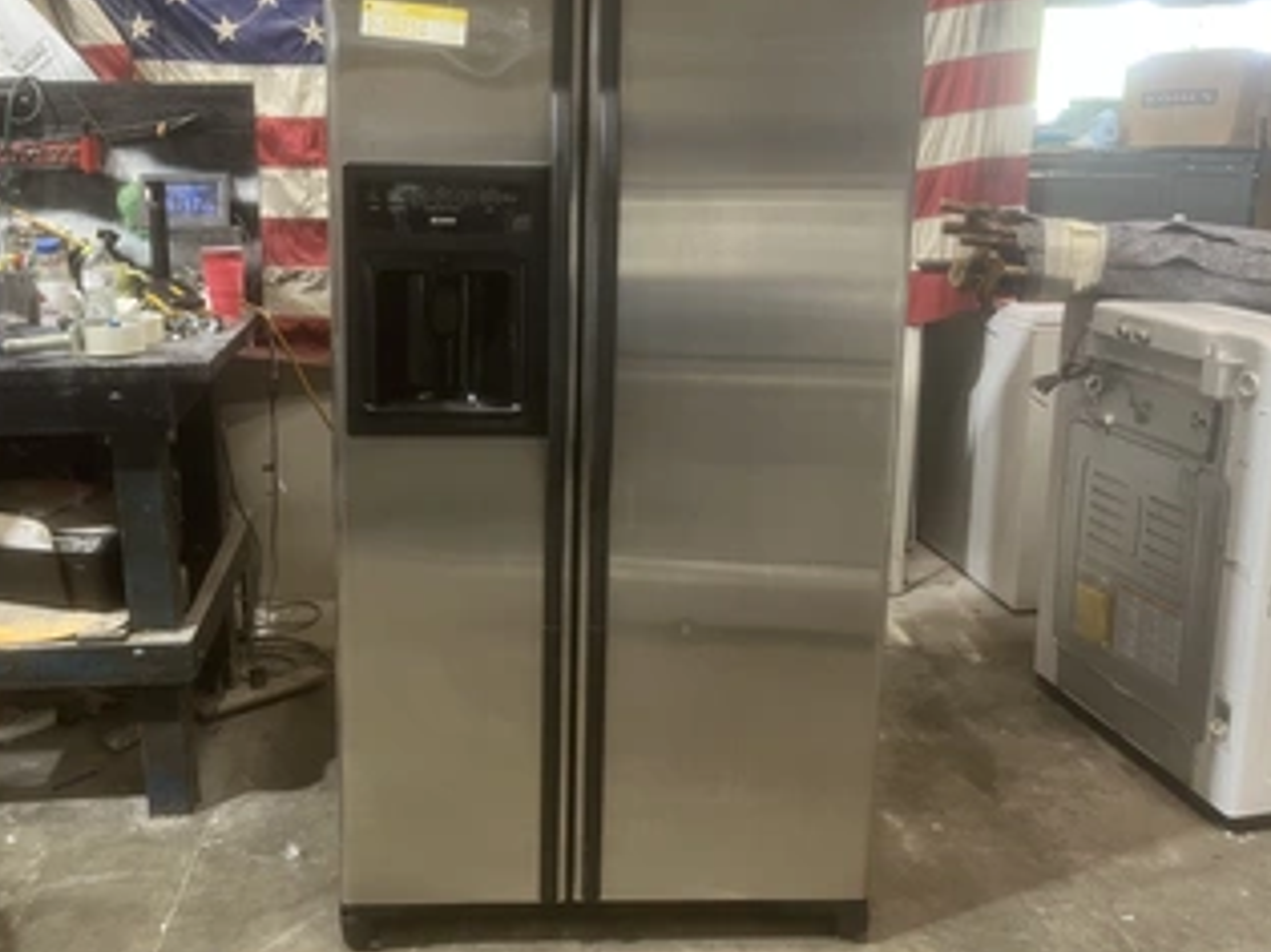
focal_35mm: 33
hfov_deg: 55.0
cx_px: 521
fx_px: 1211
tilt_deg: -9.7
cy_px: 359
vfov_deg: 42.6
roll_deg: +0.2
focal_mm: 5.1
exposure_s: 1/60
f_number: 1.6
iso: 160
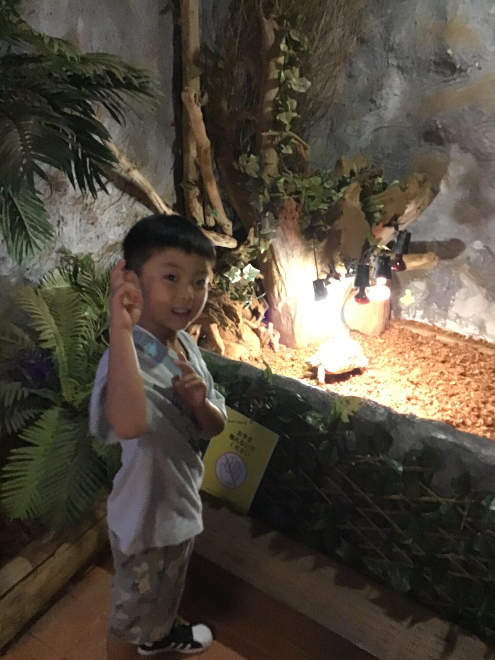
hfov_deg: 45.4
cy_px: 330
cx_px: 248
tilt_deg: -26.0
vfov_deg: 58.4
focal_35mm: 31
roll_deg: -1.8
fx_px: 591
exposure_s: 1/15
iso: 320
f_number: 2.4
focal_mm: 3.3
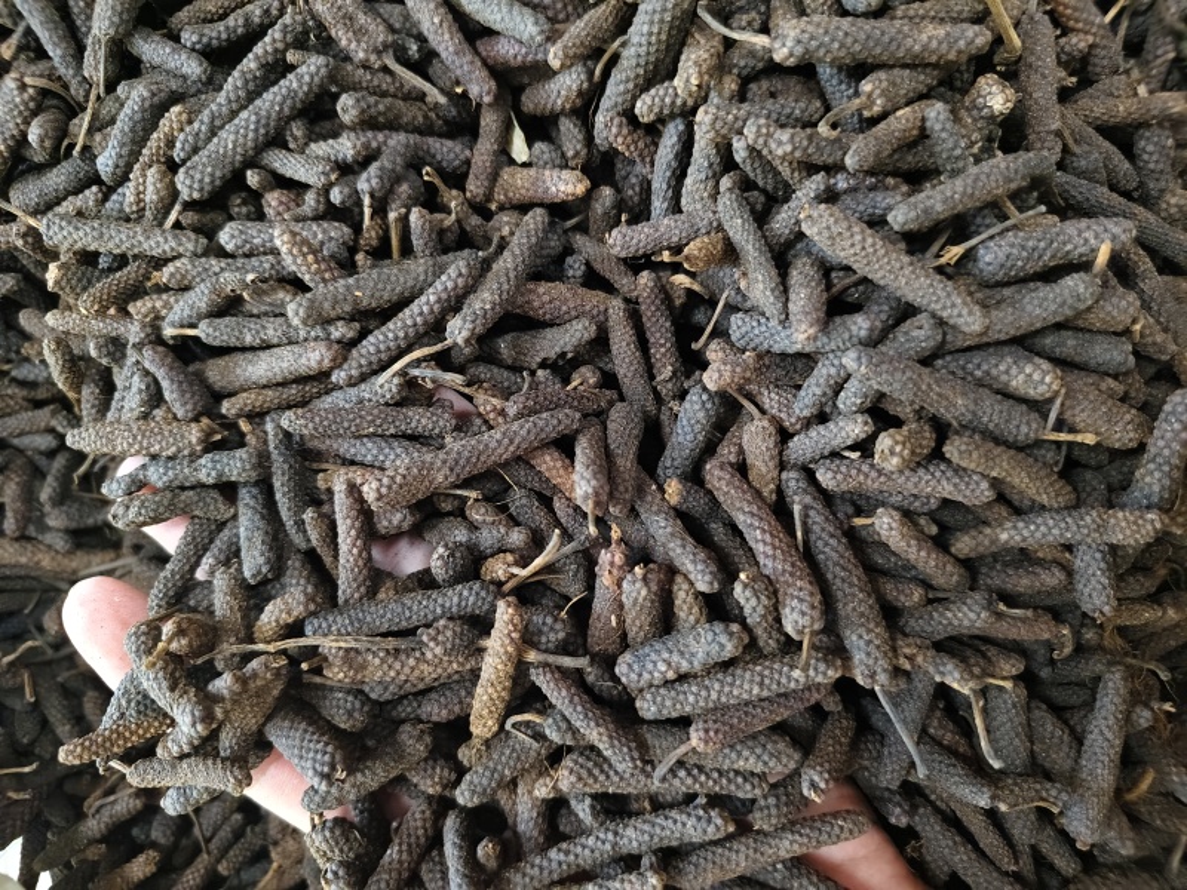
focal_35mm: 23
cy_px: 445
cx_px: 594
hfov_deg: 73.9
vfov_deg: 58.9
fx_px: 789
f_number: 1.88
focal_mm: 5.56
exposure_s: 1/155
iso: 7126
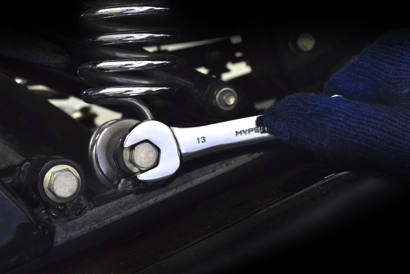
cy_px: 137
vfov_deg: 16.6
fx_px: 940
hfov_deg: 24.6
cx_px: 205
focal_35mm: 82
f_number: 8
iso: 200
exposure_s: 1/80
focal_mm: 55
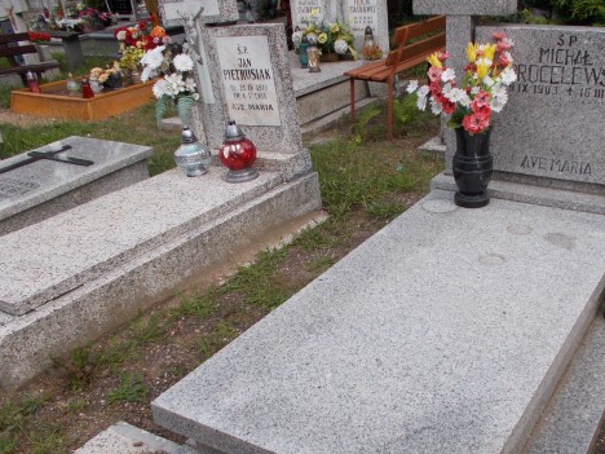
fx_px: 717
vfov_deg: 35.0
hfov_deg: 45.4
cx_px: 376
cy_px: 274
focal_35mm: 41
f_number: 3.4
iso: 80
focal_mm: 5.3
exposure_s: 1/320
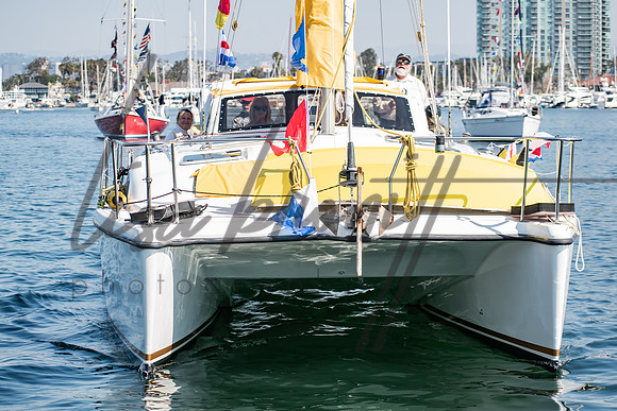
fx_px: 1941
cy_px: 205
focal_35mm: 113
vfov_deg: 12.1
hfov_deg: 18.1
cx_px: 295
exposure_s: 1/400
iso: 100
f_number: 5.6
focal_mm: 70
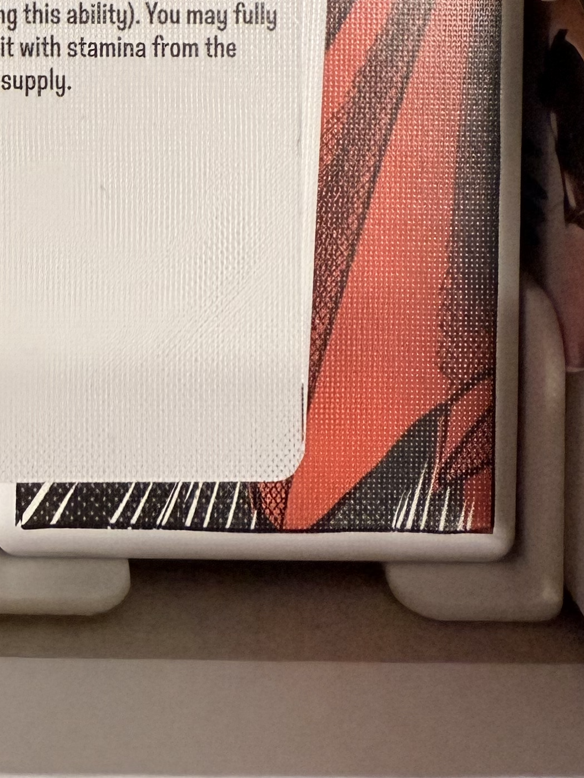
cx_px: -13
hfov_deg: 20.6
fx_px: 1552
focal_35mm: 69
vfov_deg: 23.6
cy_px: -323
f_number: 2.2
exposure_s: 1/60
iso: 320
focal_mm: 2.22
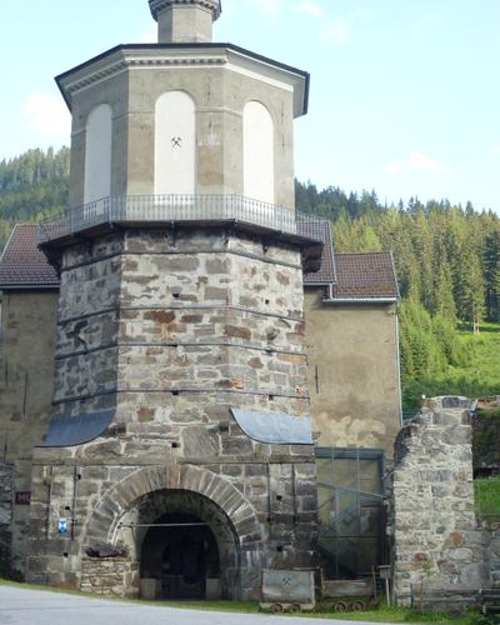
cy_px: 312
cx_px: 254
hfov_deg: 23.5
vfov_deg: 29.1
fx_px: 1202
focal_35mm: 65
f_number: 4.1
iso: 100
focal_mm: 8.7
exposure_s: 1/160
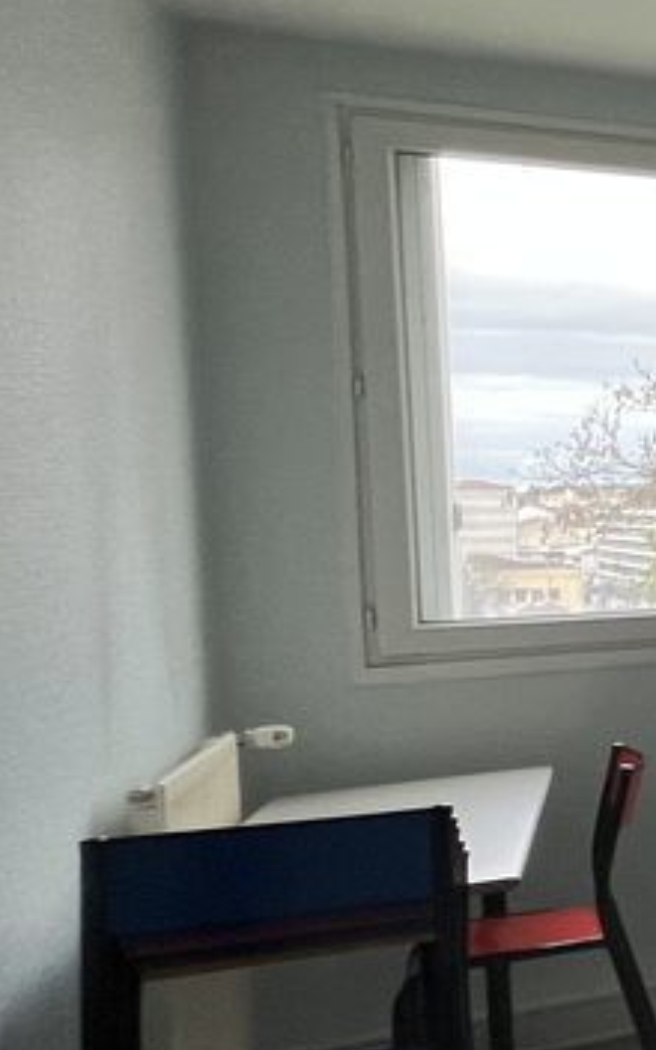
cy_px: 543
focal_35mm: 47
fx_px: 1344
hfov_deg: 13.4
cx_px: 1738
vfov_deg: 42.6
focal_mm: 1.57
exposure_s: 1/99
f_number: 1.8
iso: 80
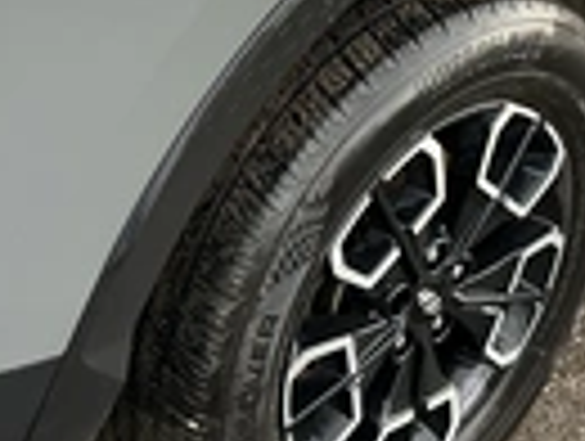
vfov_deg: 16.8
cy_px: -18
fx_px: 1456
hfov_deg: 21.9
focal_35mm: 86
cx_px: 9
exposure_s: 1/122
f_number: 1.8
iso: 32
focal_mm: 3
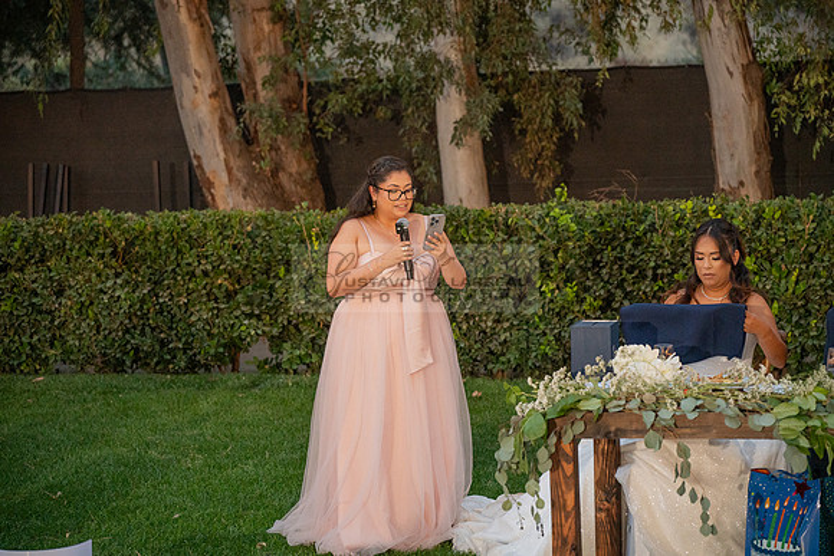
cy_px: 278
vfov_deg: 14.9
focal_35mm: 92
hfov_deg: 22.1
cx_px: 417
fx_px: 2132
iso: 2500
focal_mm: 92
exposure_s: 1/200
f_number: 4
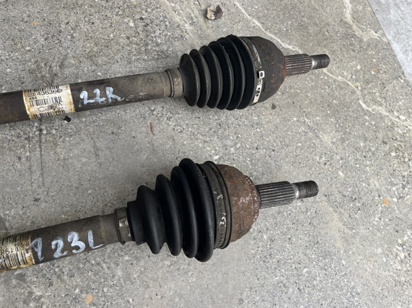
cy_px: 149
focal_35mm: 27
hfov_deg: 65.3
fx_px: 321
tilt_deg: -66.4
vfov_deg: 51.3
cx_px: 199
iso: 50
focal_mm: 5.1
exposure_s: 1/330
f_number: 1.6
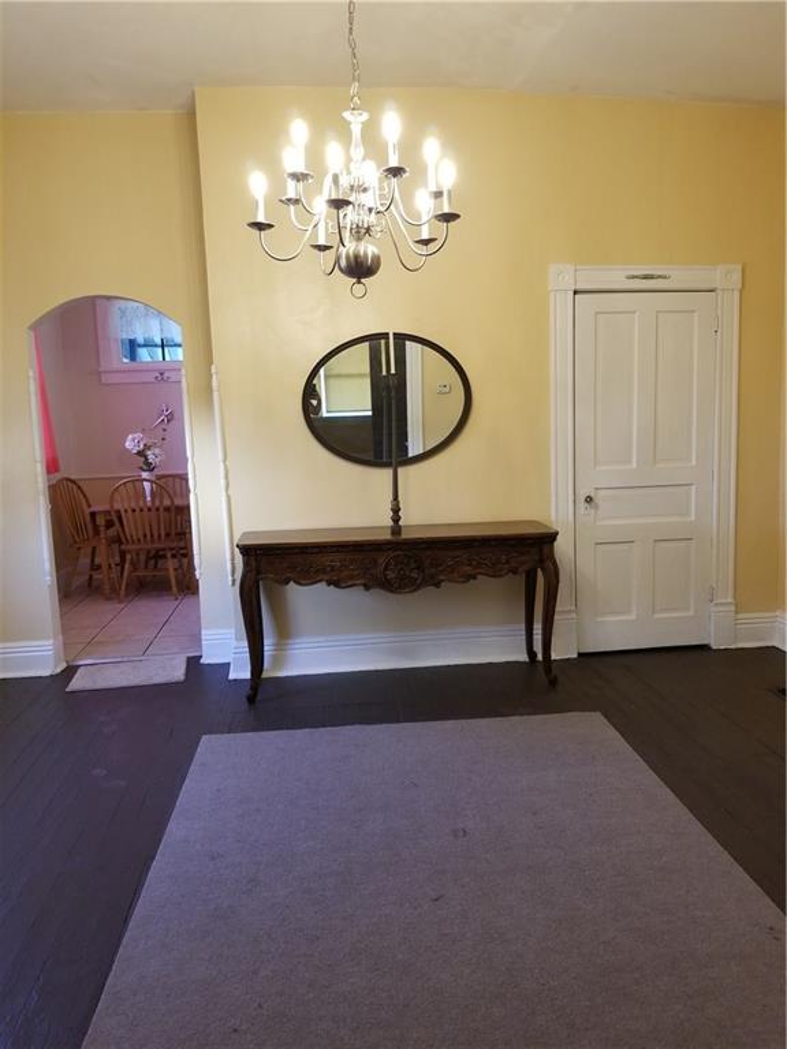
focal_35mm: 26
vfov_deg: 67.3
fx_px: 788
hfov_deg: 53.1
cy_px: 524
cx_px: 394
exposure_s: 1/30
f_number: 1.7
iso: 200
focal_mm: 4.3
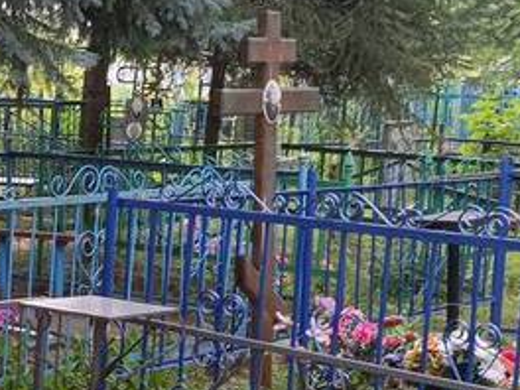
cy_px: 355
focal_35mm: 97
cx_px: 4
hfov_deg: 19.7
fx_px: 1457
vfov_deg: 15.1
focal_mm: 4.76
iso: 161
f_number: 1.69
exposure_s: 1/100
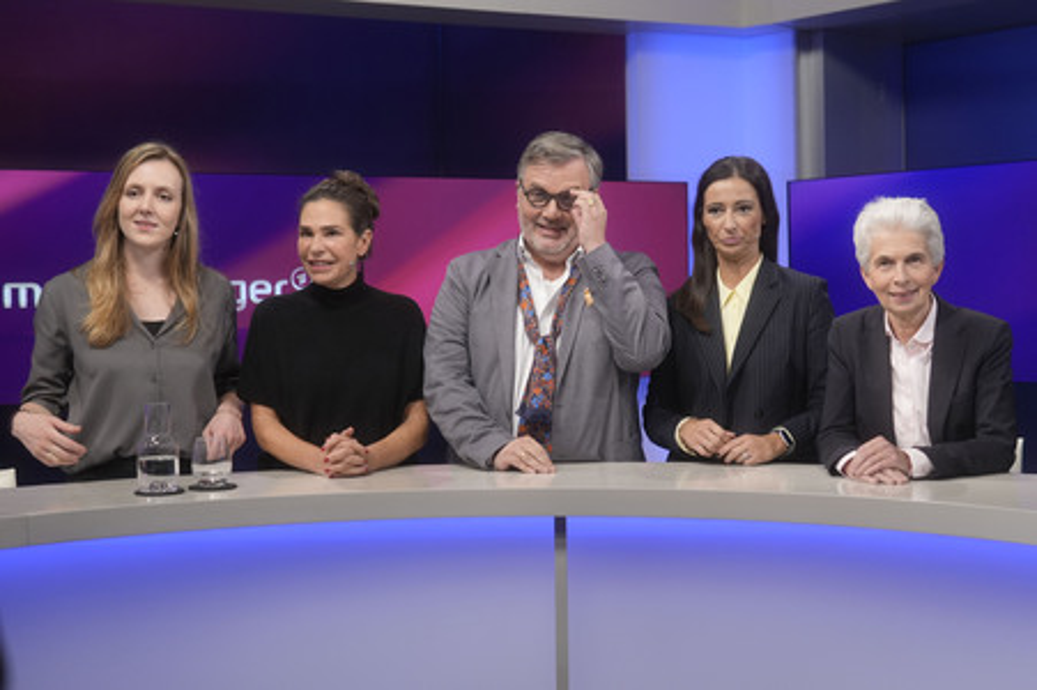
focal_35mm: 45
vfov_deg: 29.8
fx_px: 1295
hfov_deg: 43.6
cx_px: 518
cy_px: 345
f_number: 2.2
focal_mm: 30
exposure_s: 1/250
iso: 640
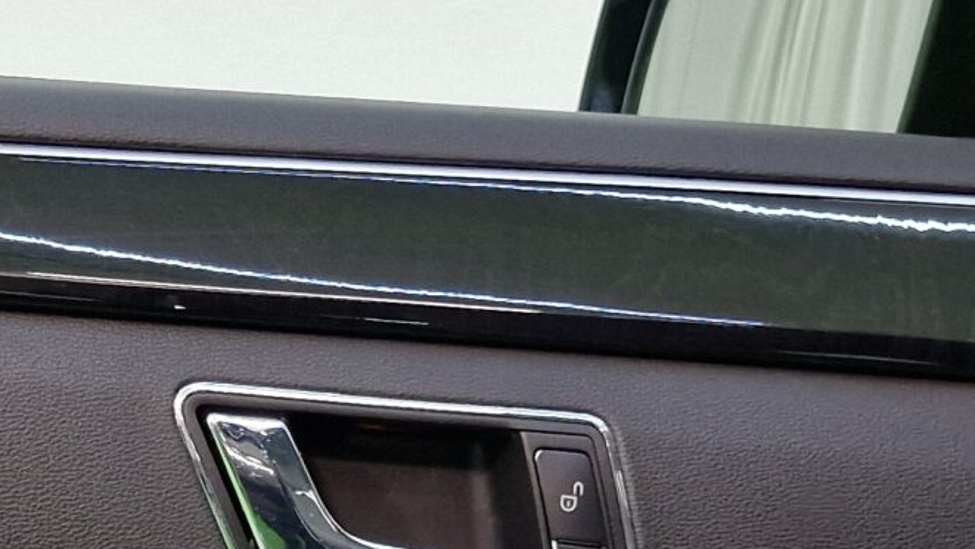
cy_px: 860
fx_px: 2508
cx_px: 80
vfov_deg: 11.9
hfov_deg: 21.5
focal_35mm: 97
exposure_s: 1/100
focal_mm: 6.4
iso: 200
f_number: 1.8
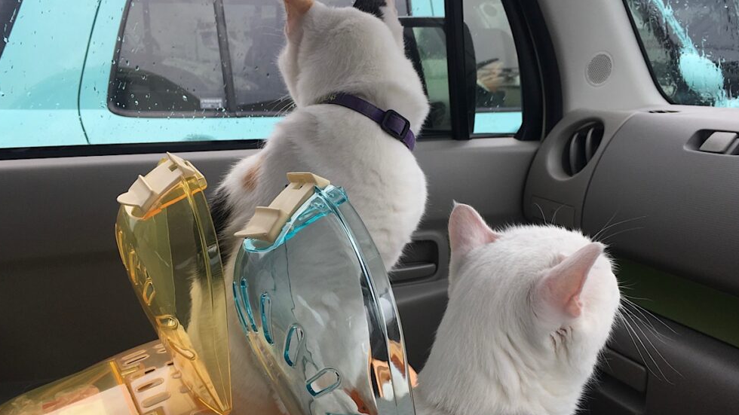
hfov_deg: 59.5
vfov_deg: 35.5
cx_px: 363
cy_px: 252
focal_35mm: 33
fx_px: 647
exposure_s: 1/214
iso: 25
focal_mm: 4.15
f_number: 2.2
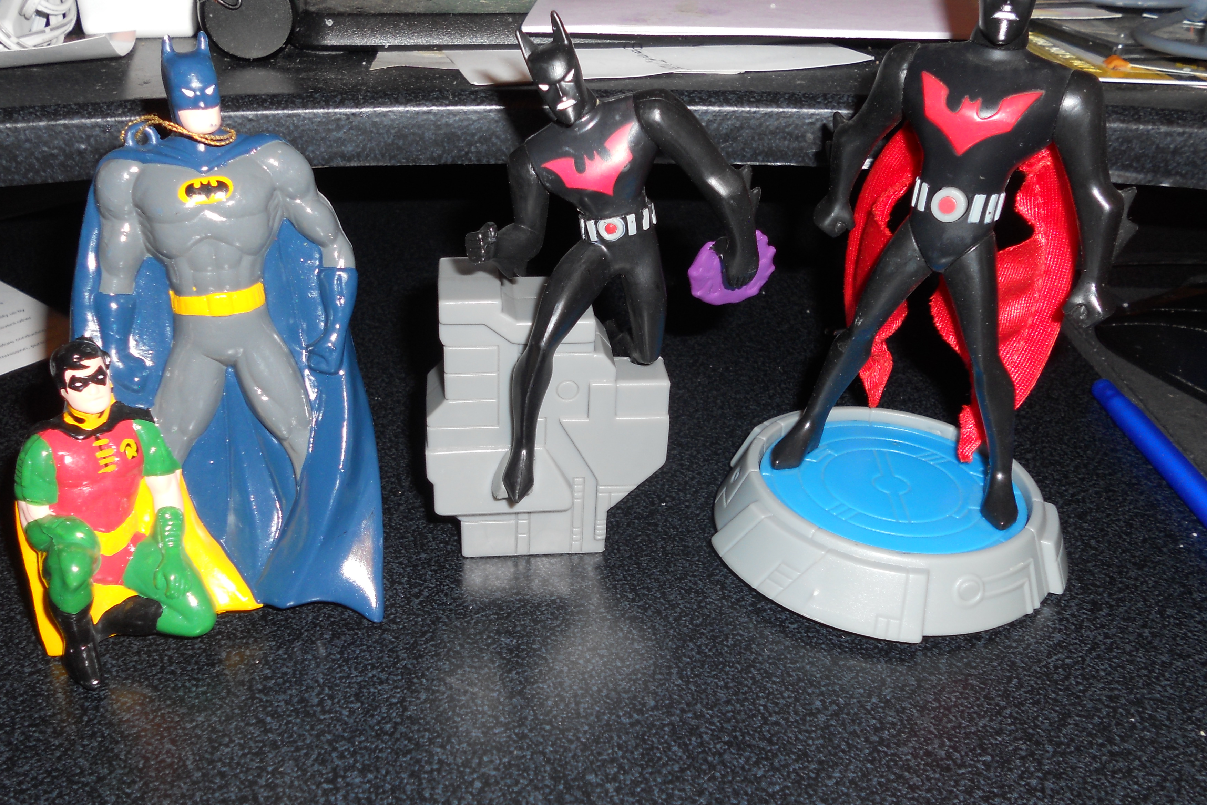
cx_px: 564
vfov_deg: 35.1
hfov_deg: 50.7
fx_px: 1274
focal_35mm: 38
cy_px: 421
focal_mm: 5.8
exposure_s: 1/25
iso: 80
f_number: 3.5
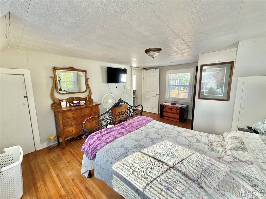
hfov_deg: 102.1
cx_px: 133
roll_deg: +0.9
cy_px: 100
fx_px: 108
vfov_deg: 85.7
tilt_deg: -9.5
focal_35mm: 14
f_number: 2.2
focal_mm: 2.22
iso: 160
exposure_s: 1/121
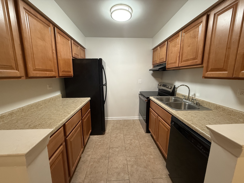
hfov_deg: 102.1
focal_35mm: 14
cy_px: 92
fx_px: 99
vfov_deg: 85.7
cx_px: 122
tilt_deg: -9.3
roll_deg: +0.7
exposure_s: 1/60
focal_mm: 2.22
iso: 250
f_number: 2.2
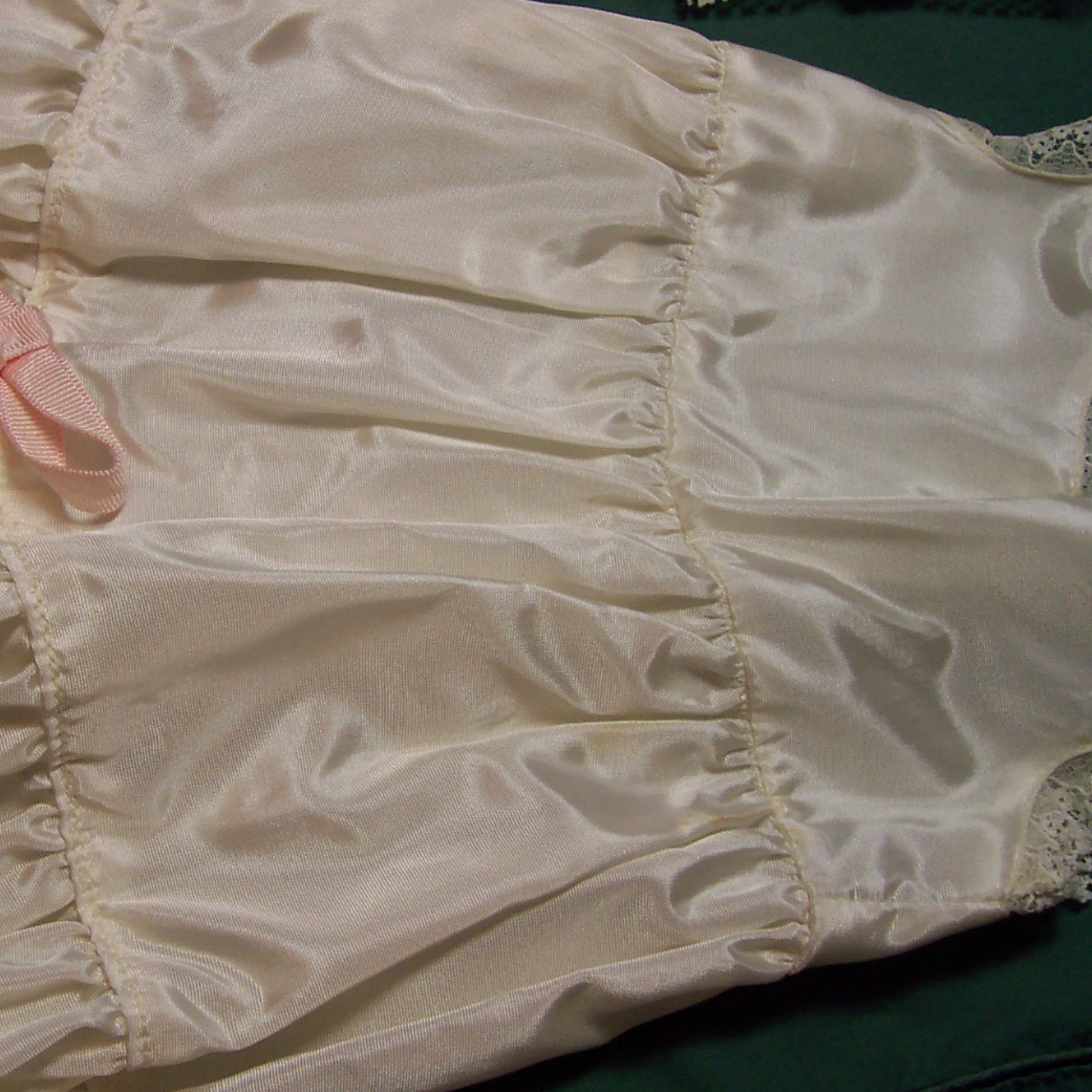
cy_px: 505
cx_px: 389
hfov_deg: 32.6
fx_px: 1856
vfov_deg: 32.8
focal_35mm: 52
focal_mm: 5.6
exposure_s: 1/45
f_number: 2.8
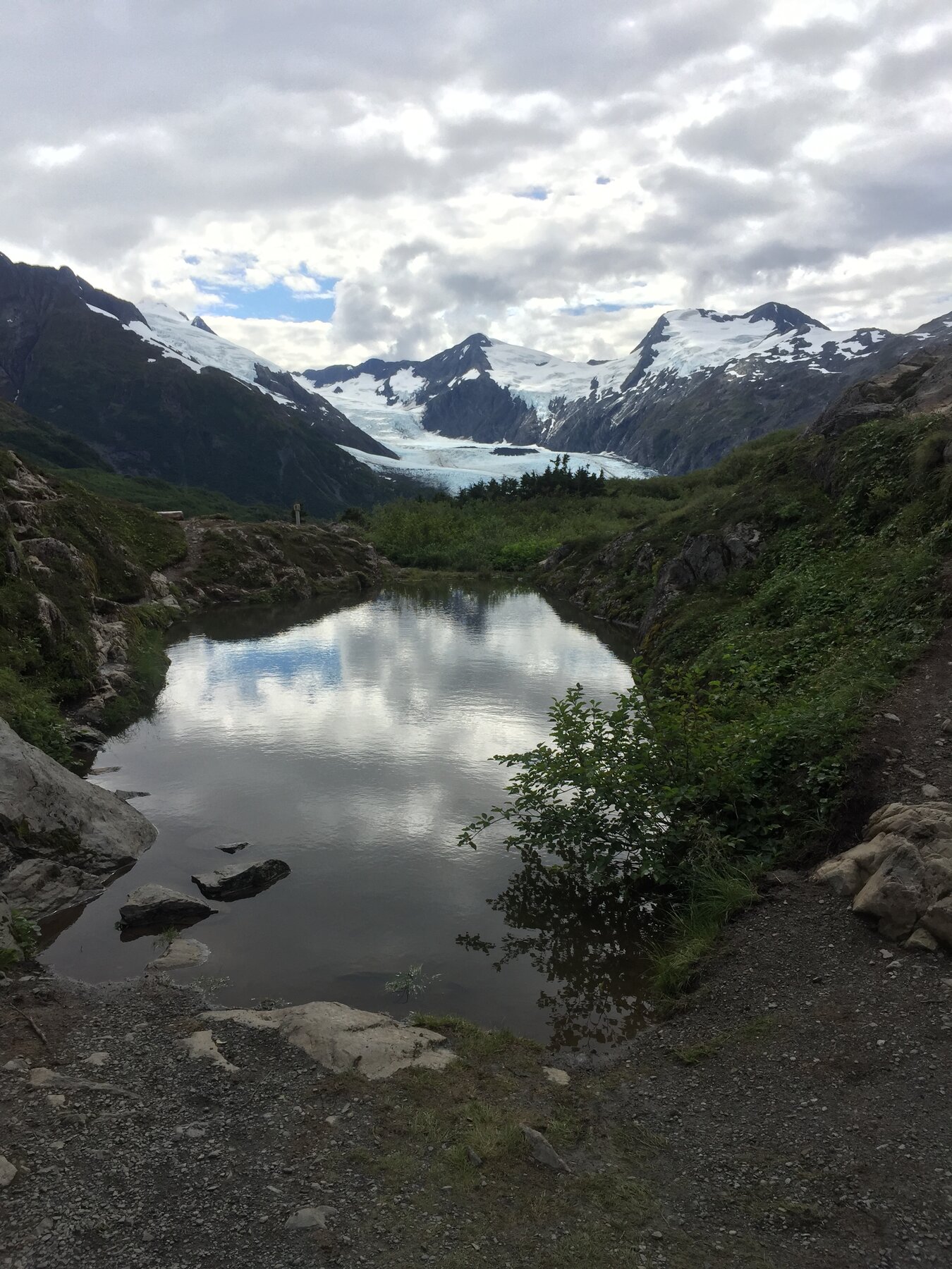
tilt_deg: -5.9
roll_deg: +0.1
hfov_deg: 48.2
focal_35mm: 29
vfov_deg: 61.7
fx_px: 1063
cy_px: 634
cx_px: 476
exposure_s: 1/2825
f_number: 2.2
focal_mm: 4.15
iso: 32
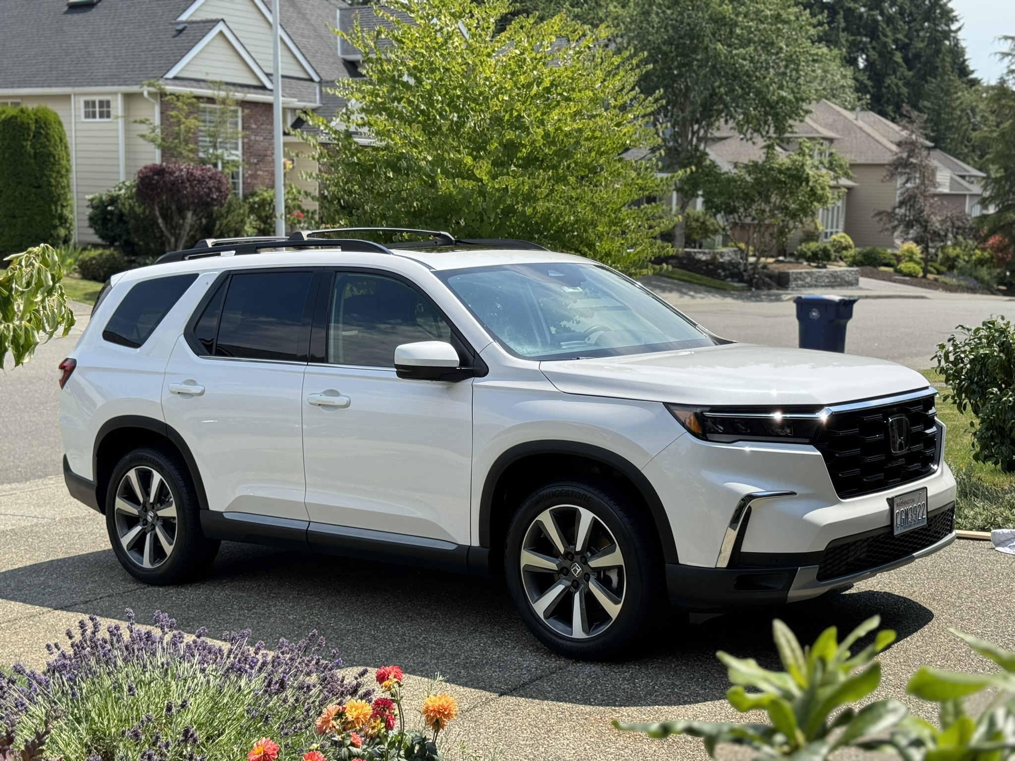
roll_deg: -2.3
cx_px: 508
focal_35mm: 48
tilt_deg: -8.5
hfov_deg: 39.7
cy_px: 380
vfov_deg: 30.3
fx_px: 1407
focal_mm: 6.86
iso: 64
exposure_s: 1/2833
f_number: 1.78
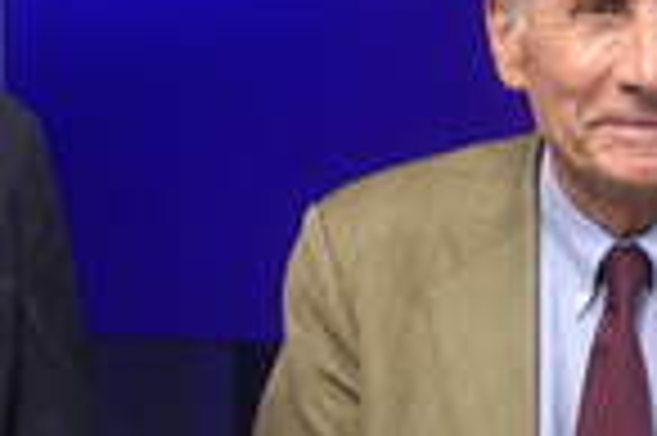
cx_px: 223
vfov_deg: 9.8
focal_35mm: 139
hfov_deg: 14.7
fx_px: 2534
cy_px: 216
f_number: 2.2
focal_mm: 30
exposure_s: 1/250
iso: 640
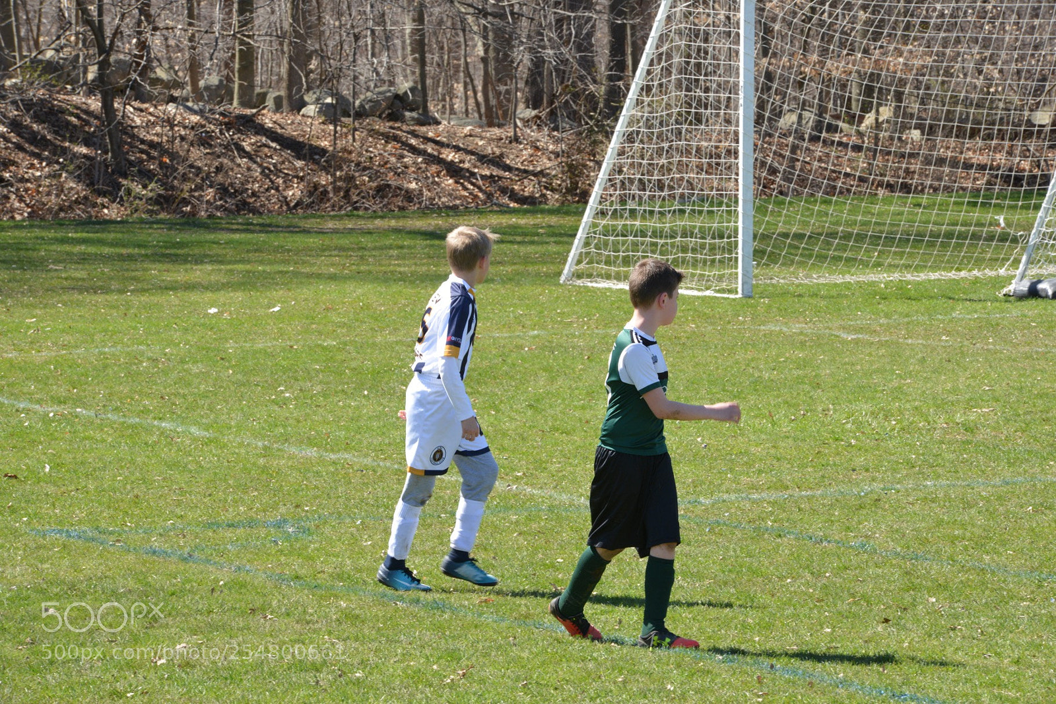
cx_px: 528
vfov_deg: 6.9
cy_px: 352
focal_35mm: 200
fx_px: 5867
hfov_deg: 10.3
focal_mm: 200
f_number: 20
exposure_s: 1/160
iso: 1000
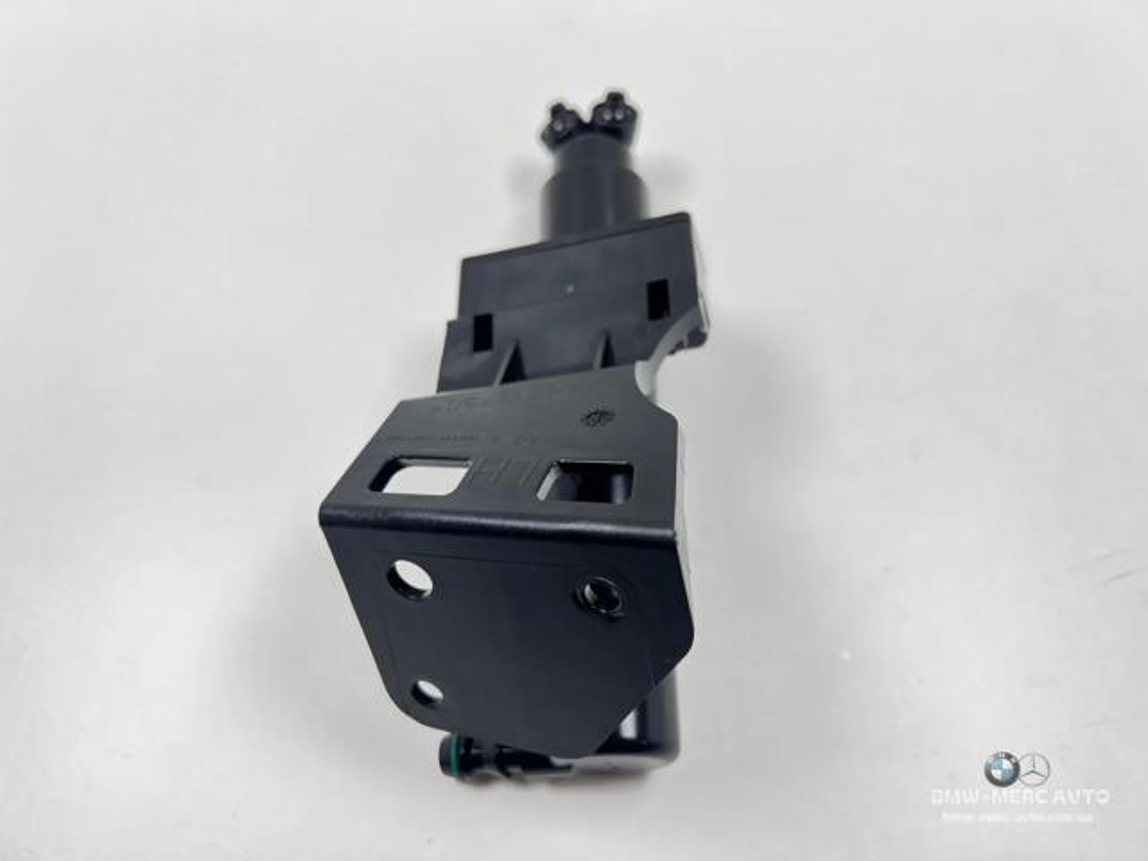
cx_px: 574
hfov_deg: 67.3
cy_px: 430
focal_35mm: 26
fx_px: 862
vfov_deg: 53.1
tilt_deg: -61.2
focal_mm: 5.7
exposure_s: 1/121
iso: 40
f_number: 1.5
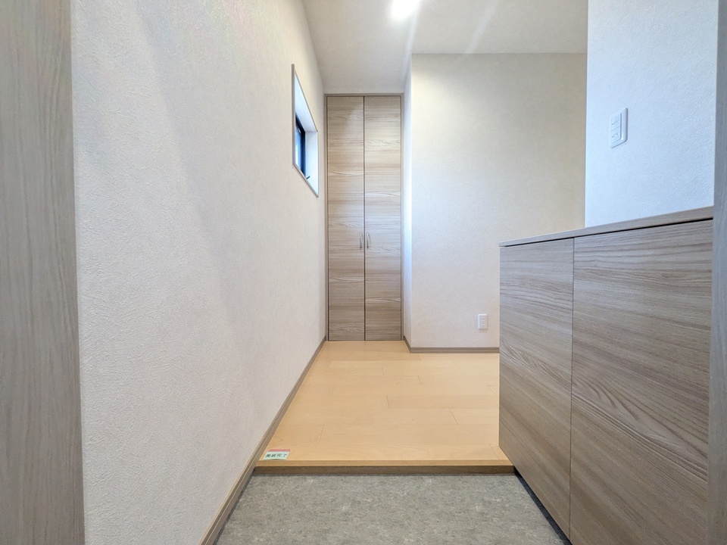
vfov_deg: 85.7
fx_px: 294
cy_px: 272
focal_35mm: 14
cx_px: 364
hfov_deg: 102.1
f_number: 2.2
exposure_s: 1/60
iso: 292
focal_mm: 1.83
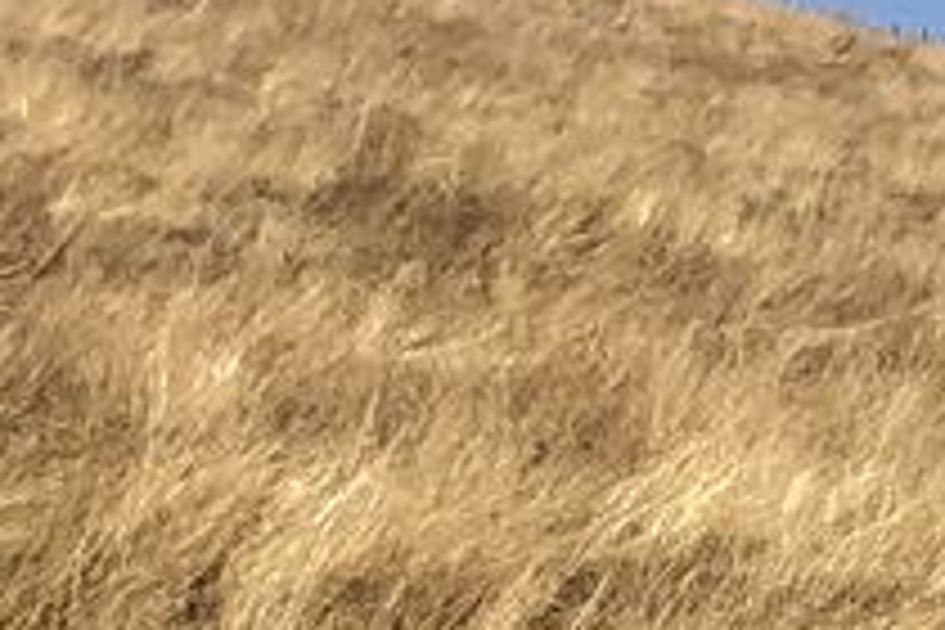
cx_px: 2619
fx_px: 5827
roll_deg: +6.0
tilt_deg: +7.2
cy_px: -81
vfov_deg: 6.2
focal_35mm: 222
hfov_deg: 8.2
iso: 20
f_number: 1.8
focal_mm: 3.99
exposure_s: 1/2558
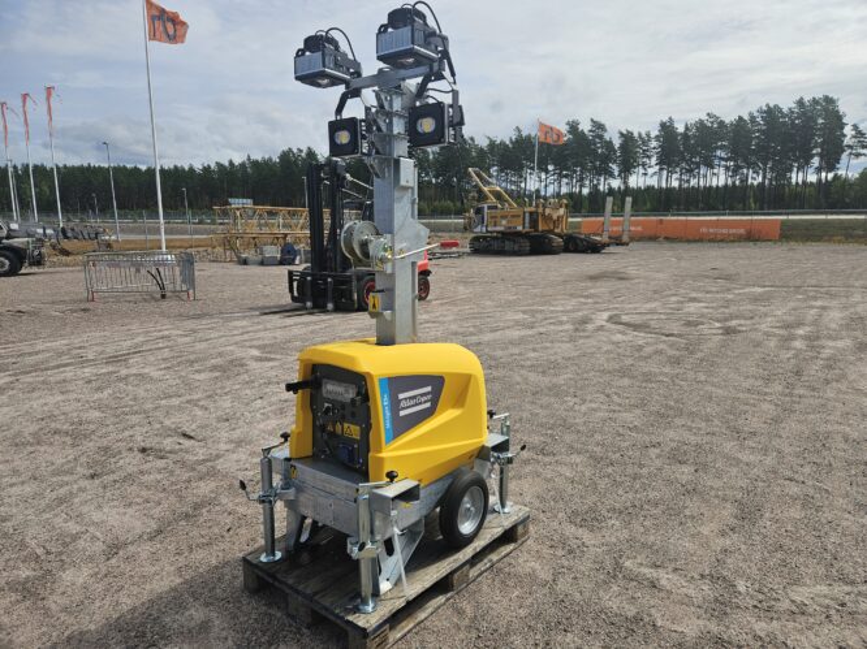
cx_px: 434
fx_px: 576
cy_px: 324
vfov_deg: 58.8
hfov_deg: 73.9
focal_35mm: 23
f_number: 1.8
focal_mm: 5.4
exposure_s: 1/3117
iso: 25
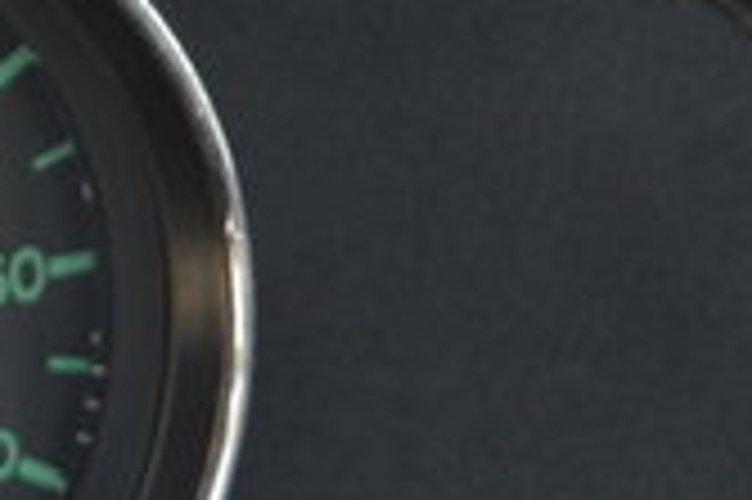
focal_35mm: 378
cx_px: -320
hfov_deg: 5.4
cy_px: 399
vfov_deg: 3.6
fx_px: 7894
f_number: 5.6
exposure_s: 1/125
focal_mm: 55
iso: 400
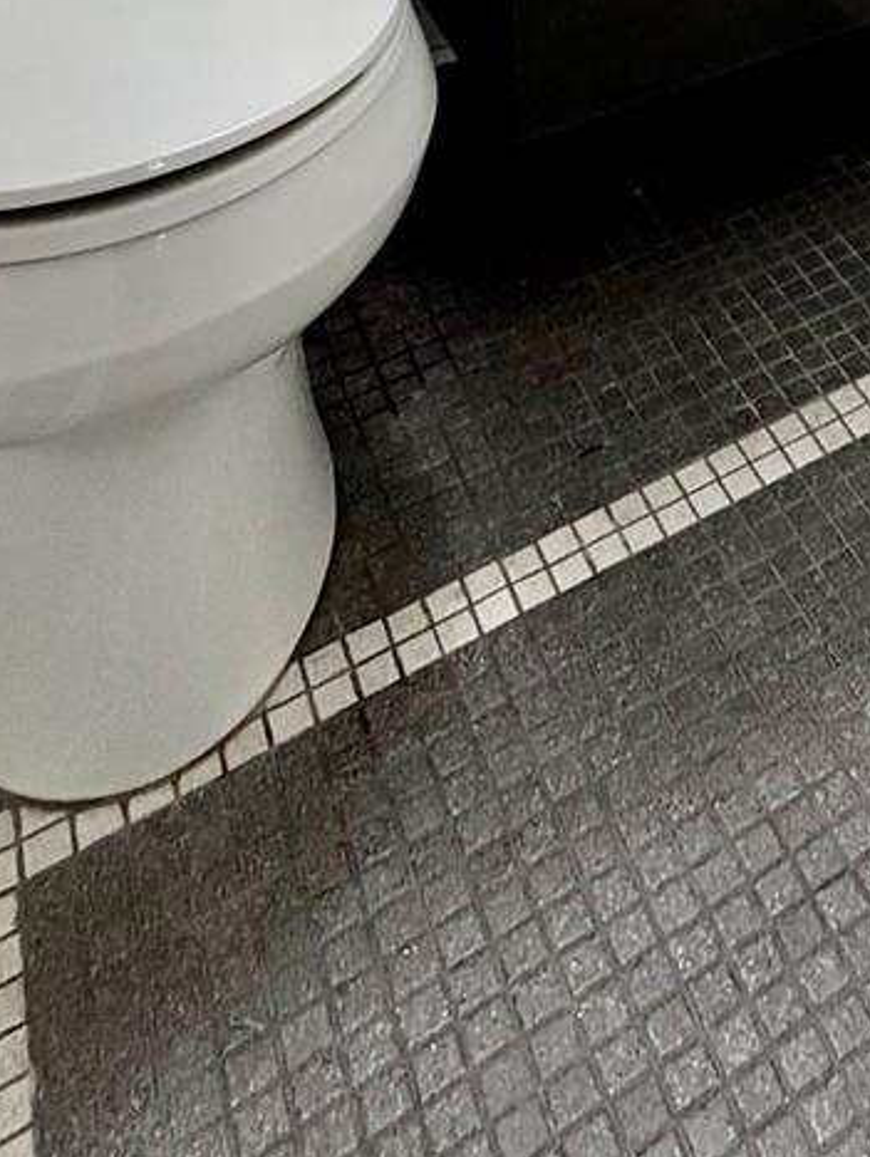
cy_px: -575
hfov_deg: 28.2
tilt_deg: -8.9
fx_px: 1539
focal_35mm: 46
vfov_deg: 27.9
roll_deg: -1.4
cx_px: 1001
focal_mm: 2.22
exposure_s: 1/120
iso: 80
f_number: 2.2
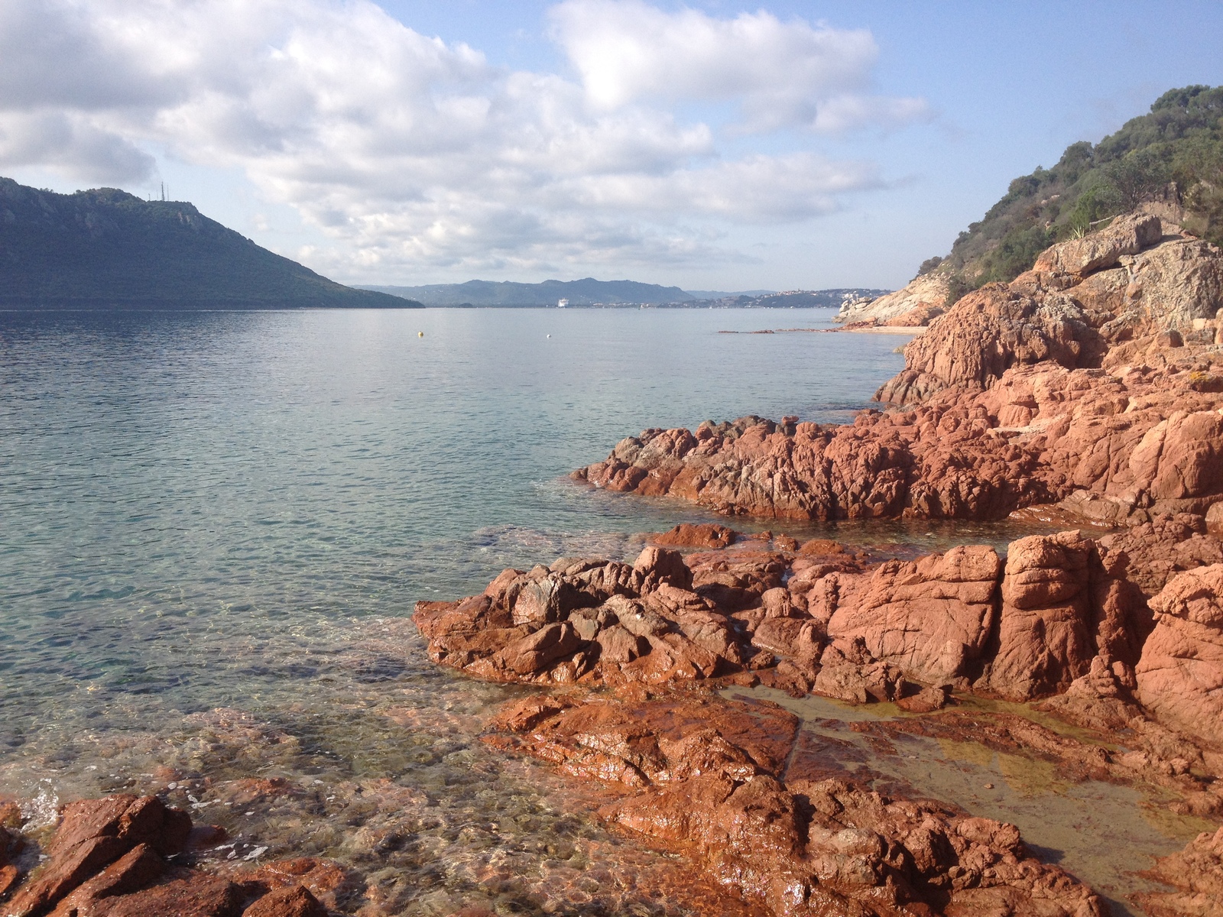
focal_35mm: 35
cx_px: 612
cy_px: 458
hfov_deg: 52.6
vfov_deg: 40.7
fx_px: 1237
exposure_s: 1/1453
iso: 64
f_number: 2.4
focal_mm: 4.28
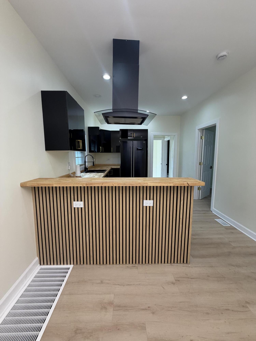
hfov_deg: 85.7
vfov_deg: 102.1
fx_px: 138
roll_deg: +0.6
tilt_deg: -6.8
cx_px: 128
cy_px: 170
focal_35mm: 14
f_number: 2.2
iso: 125
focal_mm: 2.22
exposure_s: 1/120
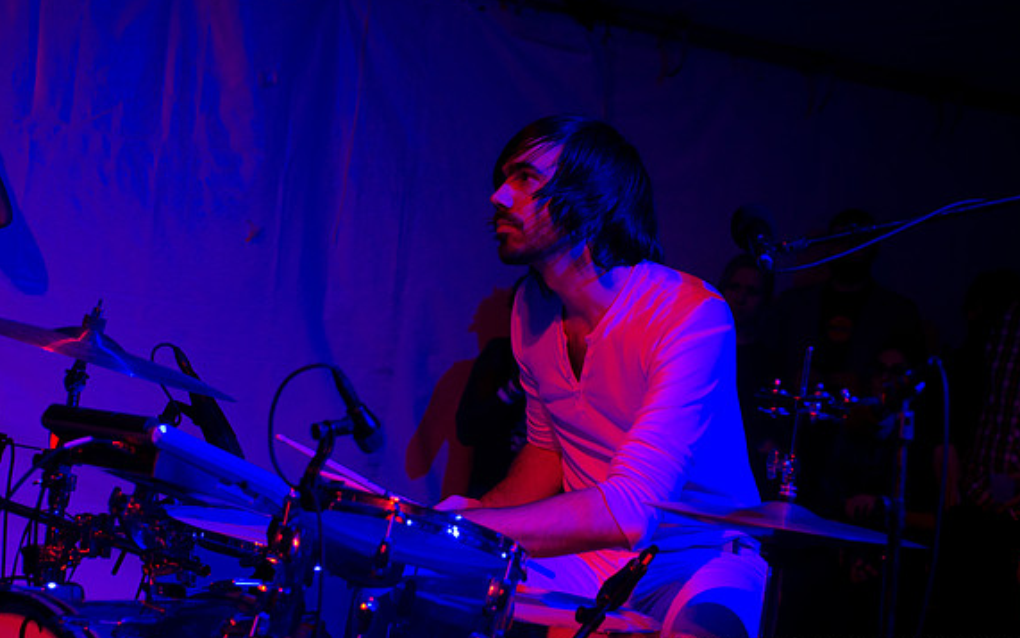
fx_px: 1724
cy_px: 320
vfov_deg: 21.0
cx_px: 514
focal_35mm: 62
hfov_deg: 33.0
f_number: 2.8
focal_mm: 40
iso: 1250
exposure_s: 1/160
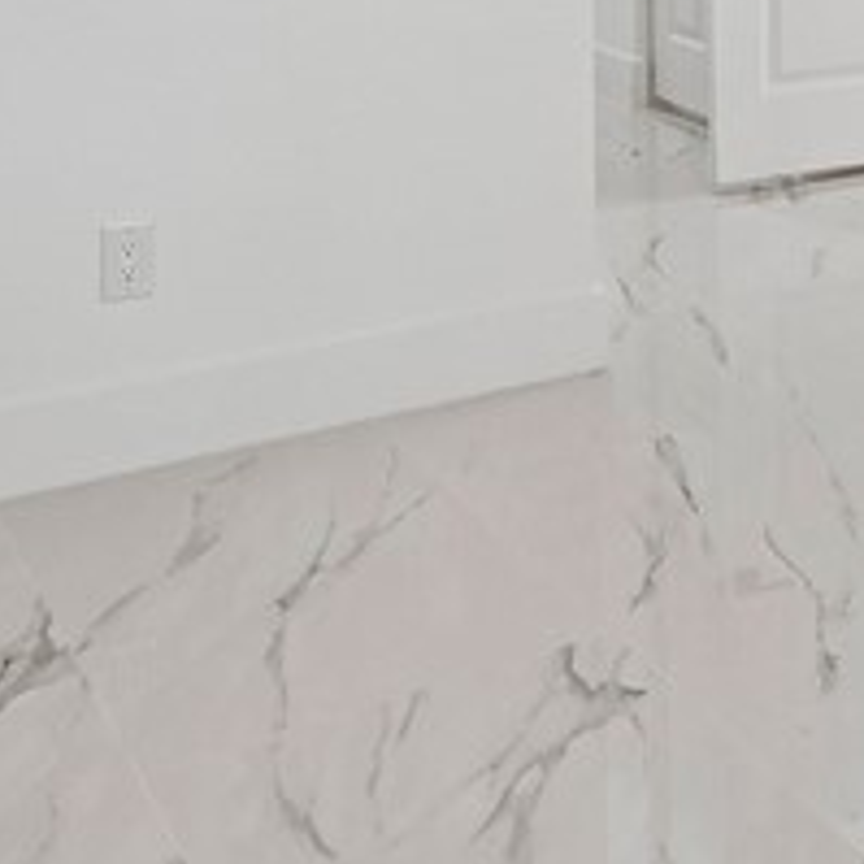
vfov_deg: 20.5
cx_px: 1020
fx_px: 2090
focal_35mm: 74
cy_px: -376
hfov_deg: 21.7
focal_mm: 16
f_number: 8
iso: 400
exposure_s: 1/25
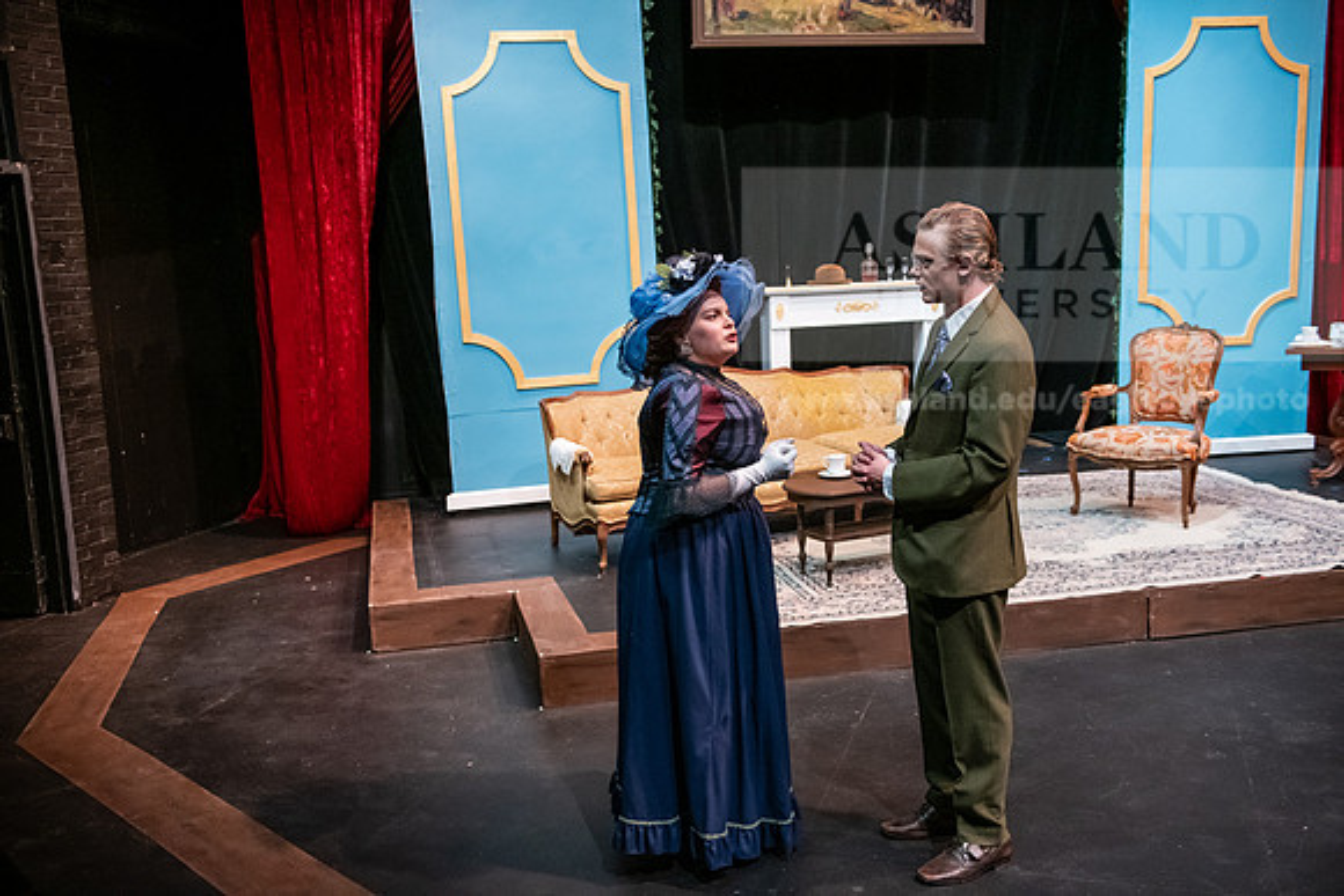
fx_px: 1419
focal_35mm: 38
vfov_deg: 35.1
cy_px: 448
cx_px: 672
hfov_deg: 50.7
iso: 3200
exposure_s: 1/200
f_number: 3.2
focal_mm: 38
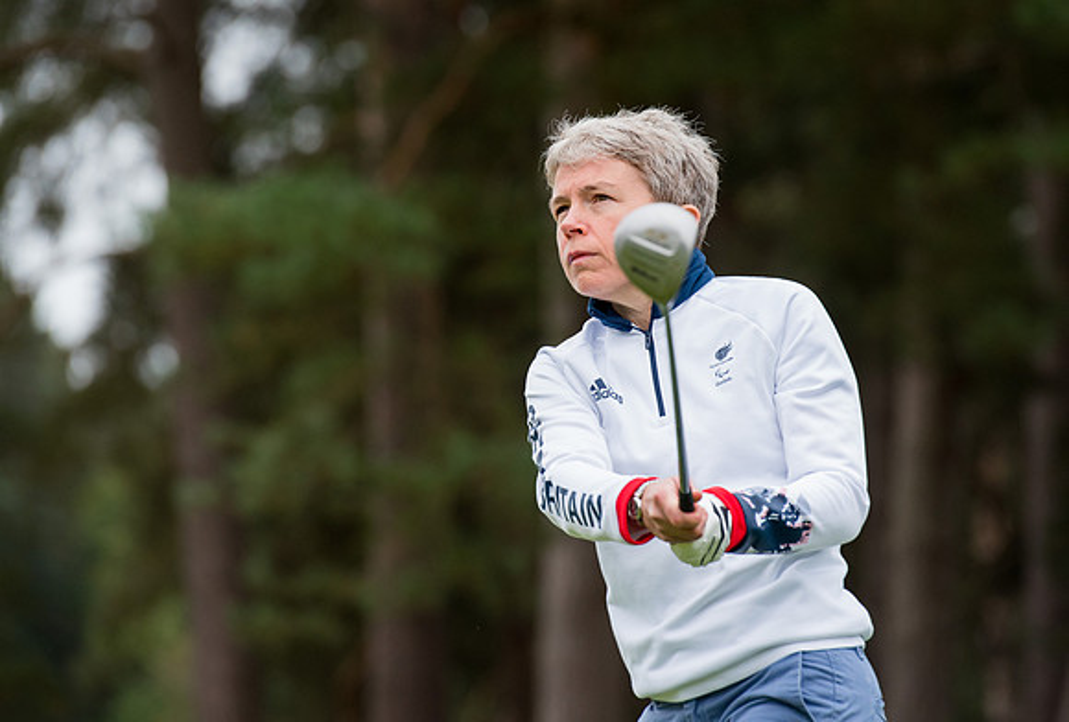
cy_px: 276
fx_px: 7601
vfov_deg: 5.4
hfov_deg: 8.0
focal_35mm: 255
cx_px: 546
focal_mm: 200
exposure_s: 1/1250
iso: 800
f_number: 4
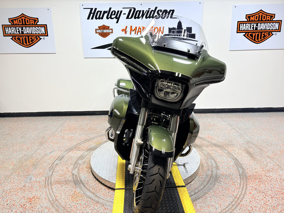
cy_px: 106
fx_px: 213
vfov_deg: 53.1
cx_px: 142
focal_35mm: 26
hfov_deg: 67.3
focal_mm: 5.96
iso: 40
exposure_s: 1/120
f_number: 1.6
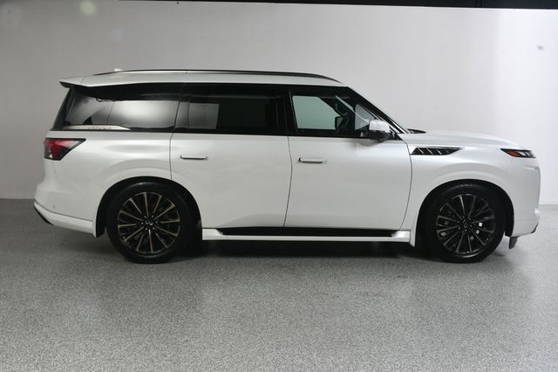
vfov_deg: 38.8
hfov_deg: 55.8
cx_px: 279
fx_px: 527
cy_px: 186
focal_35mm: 34
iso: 100
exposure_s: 1/160
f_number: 13
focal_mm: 23
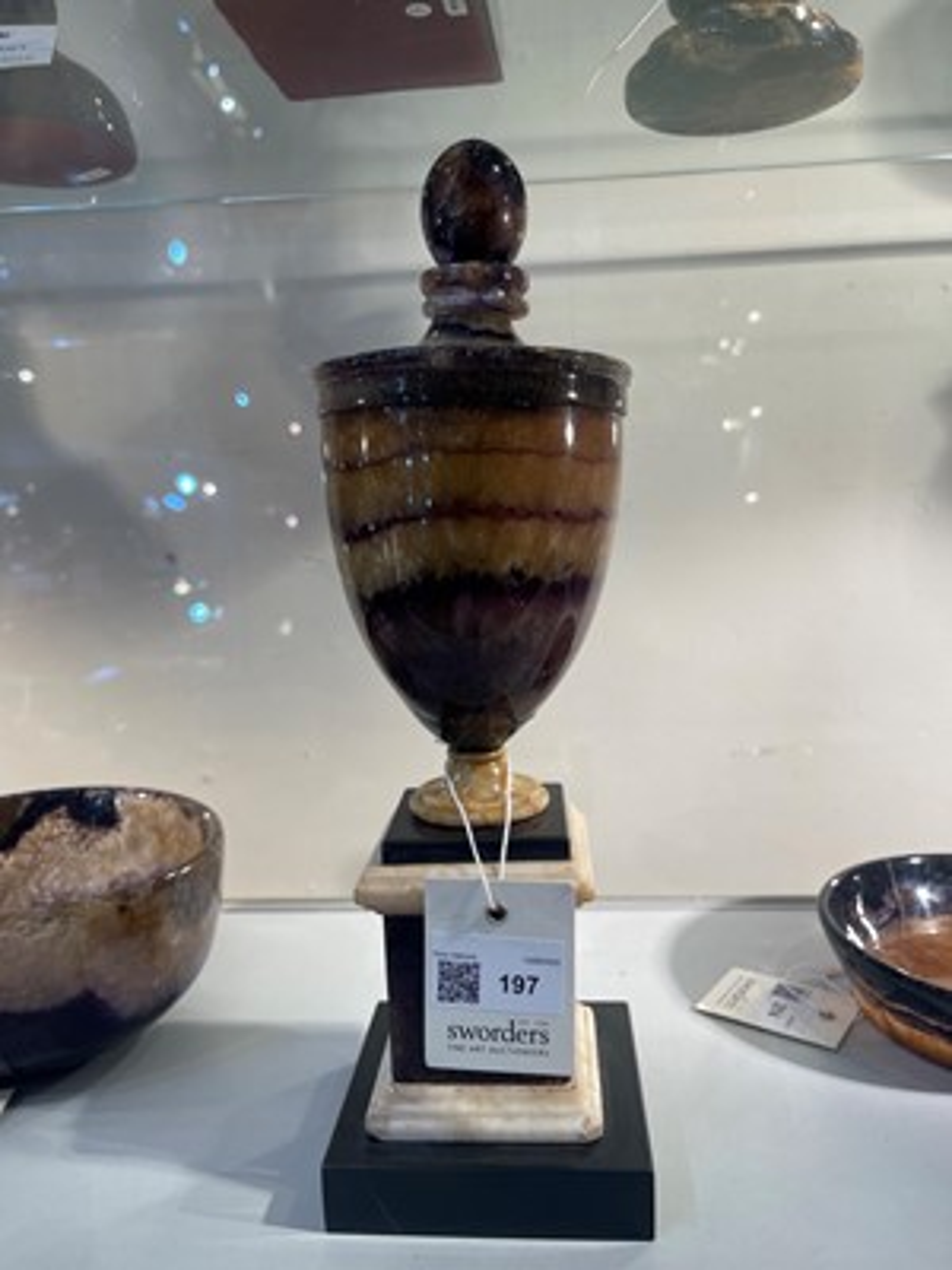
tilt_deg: -9.2
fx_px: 953
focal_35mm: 26
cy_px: 635
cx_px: 476
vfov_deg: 67.3
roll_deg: +2.0
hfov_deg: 53.1
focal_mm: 5.1
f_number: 1.6
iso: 40
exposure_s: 1/100
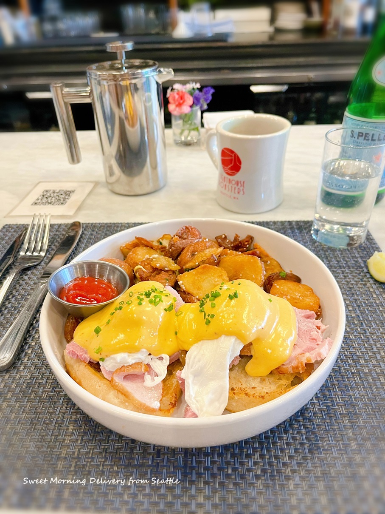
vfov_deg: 67.3
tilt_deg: -34.8
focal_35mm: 26
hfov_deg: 53.1
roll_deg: +3.9
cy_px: 257
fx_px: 385
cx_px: 192
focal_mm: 5.1
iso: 250
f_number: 1.6
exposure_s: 1/60
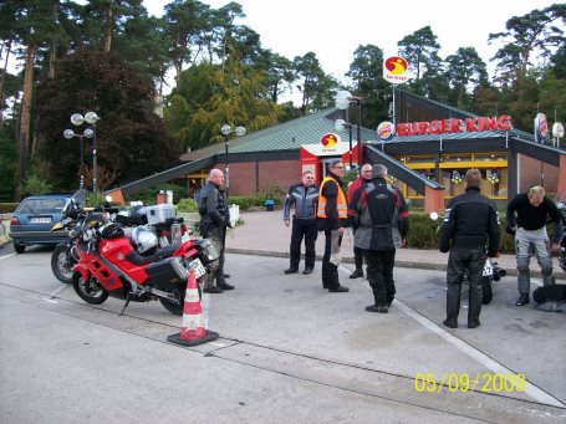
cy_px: 212
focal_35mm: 36
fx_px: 588
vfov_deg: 39.6
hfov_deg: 51.4
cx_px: 283
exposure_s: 1/203
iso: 80
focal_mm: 6
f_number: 2.7
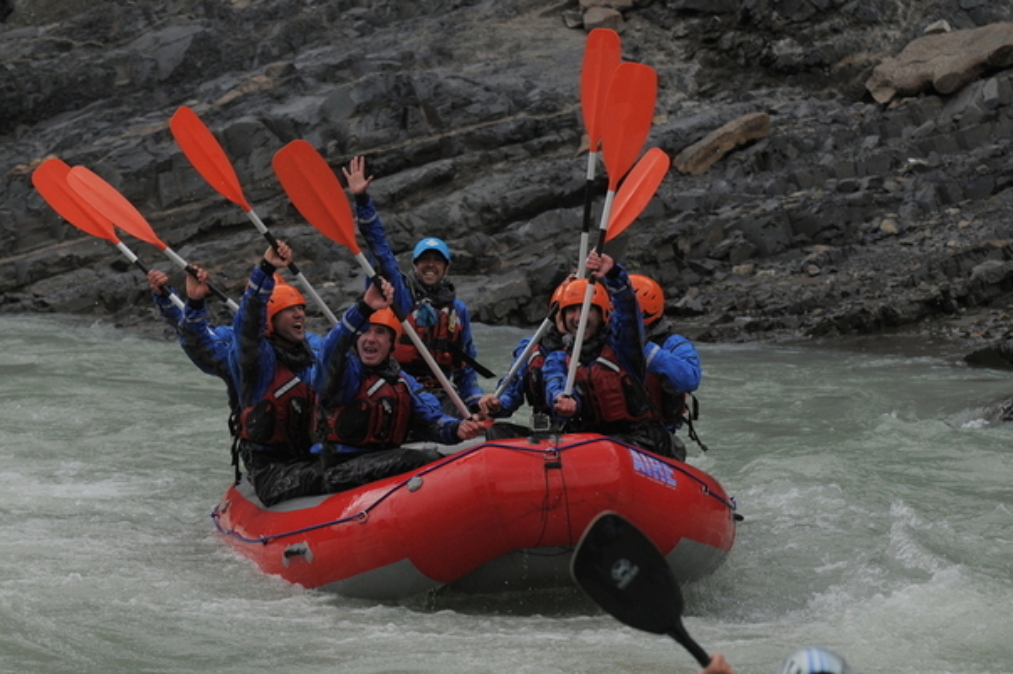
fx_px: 3627
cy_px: 337
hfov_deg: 15.9
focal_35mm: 129
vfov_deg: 10.6
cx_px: 506
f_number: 4
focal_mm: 86
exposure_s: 1/2500
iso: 400
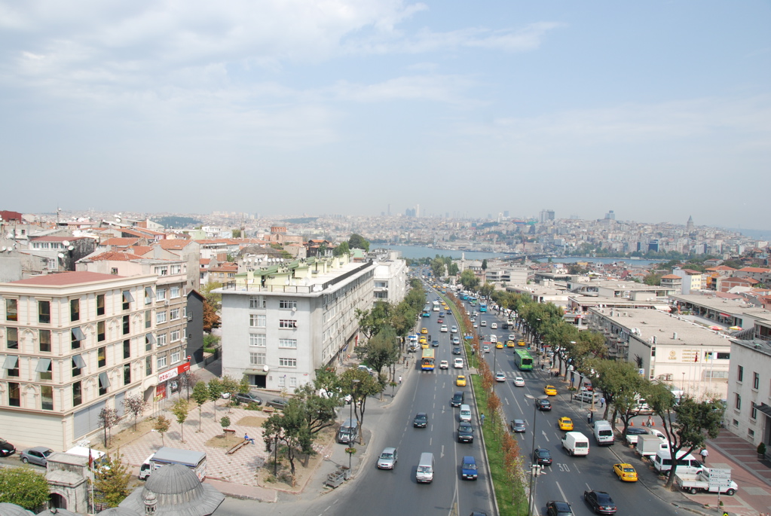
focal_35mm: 27
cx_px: 386
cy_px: 258
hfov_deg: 67.3
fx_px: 579
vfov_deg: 48.1
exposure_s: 1/320
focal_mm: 18
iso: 200
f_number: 9
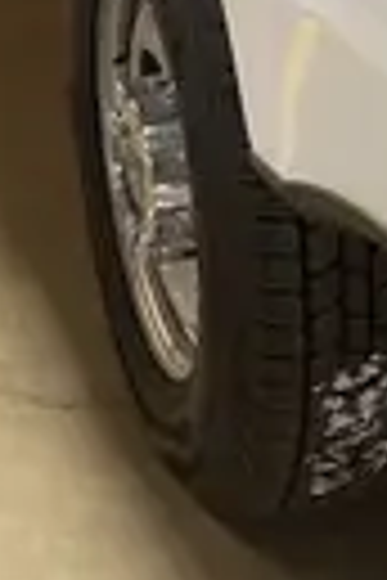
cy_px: -2
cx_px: 828
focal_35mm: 154
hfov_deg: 8.4
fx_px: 2483
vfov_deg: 13.2
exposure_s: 1/60
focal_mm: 4.2
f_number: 1.6
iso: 125
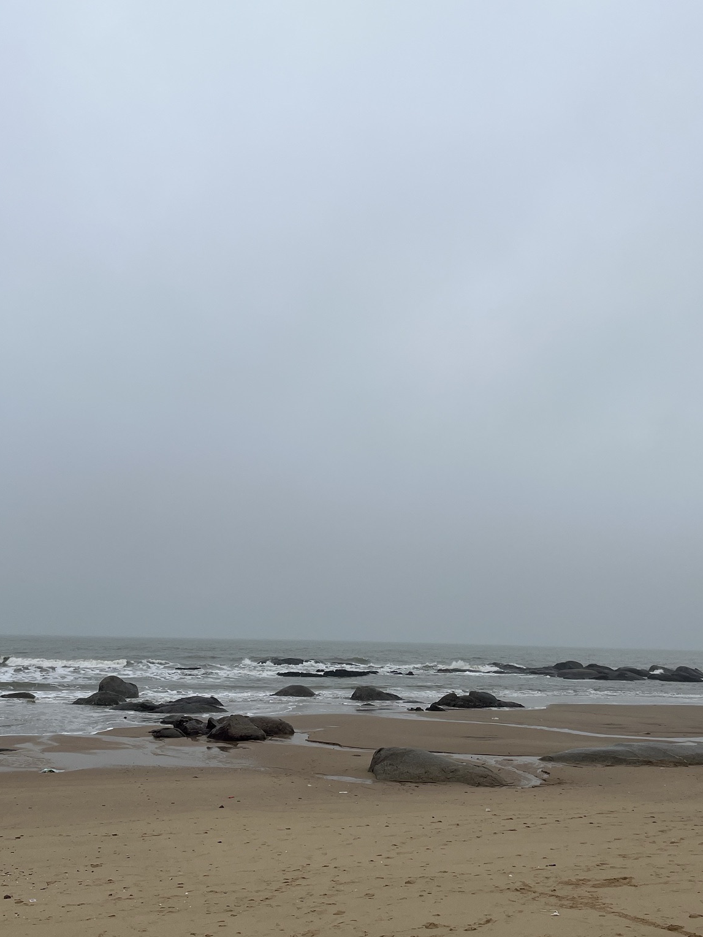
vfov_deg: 53.9
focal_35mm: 34
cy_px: 485
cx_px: 360
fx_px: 921
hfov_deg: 41.8
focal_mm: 5.1
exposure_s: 1/5556
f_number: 1.6
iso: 50
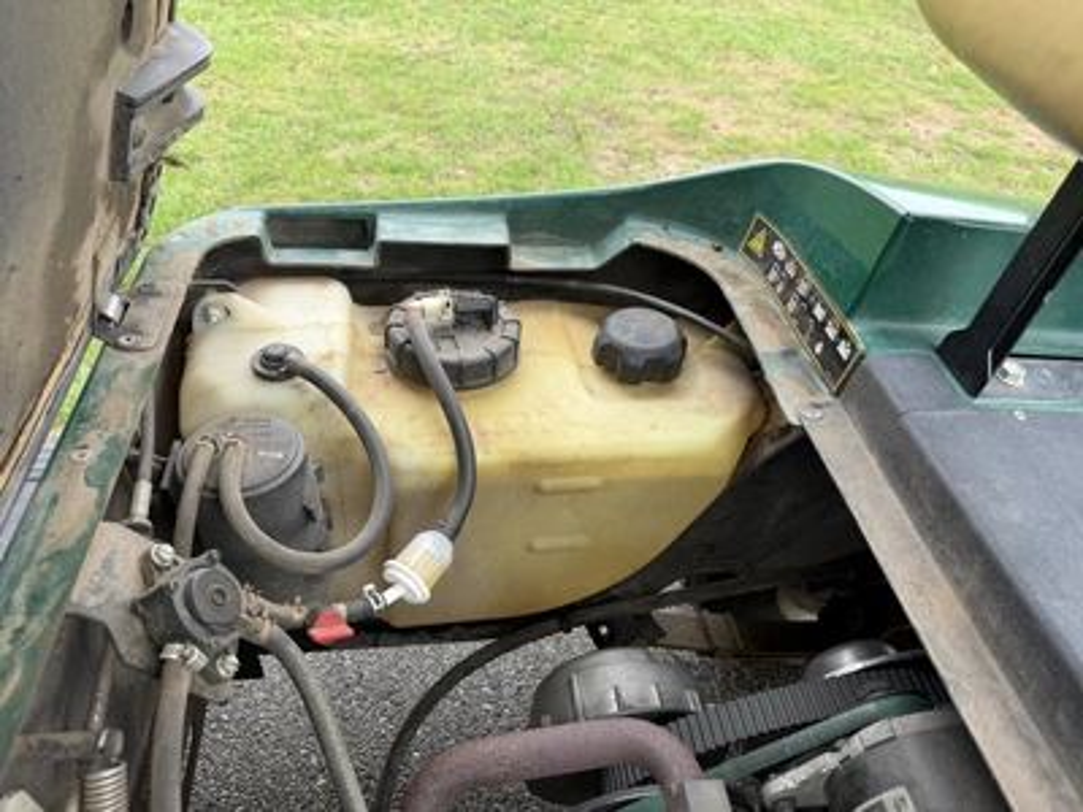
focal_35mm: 24
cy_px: 406
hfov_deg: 71.6
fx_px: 751
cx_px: 542
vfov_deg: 56.8
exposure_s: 1/121
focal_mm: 6.76
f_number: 1.78
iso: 64
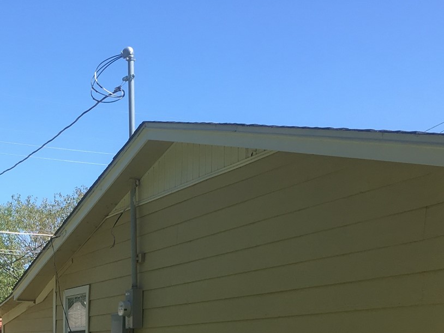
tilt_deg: -2.6
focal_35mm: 73
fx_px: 936
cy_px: 411
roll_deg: +0.1
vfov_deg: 18.9
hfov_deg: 25.7
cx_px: 35
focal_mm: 4.15
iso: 25
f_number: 2.2
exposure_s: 1/538
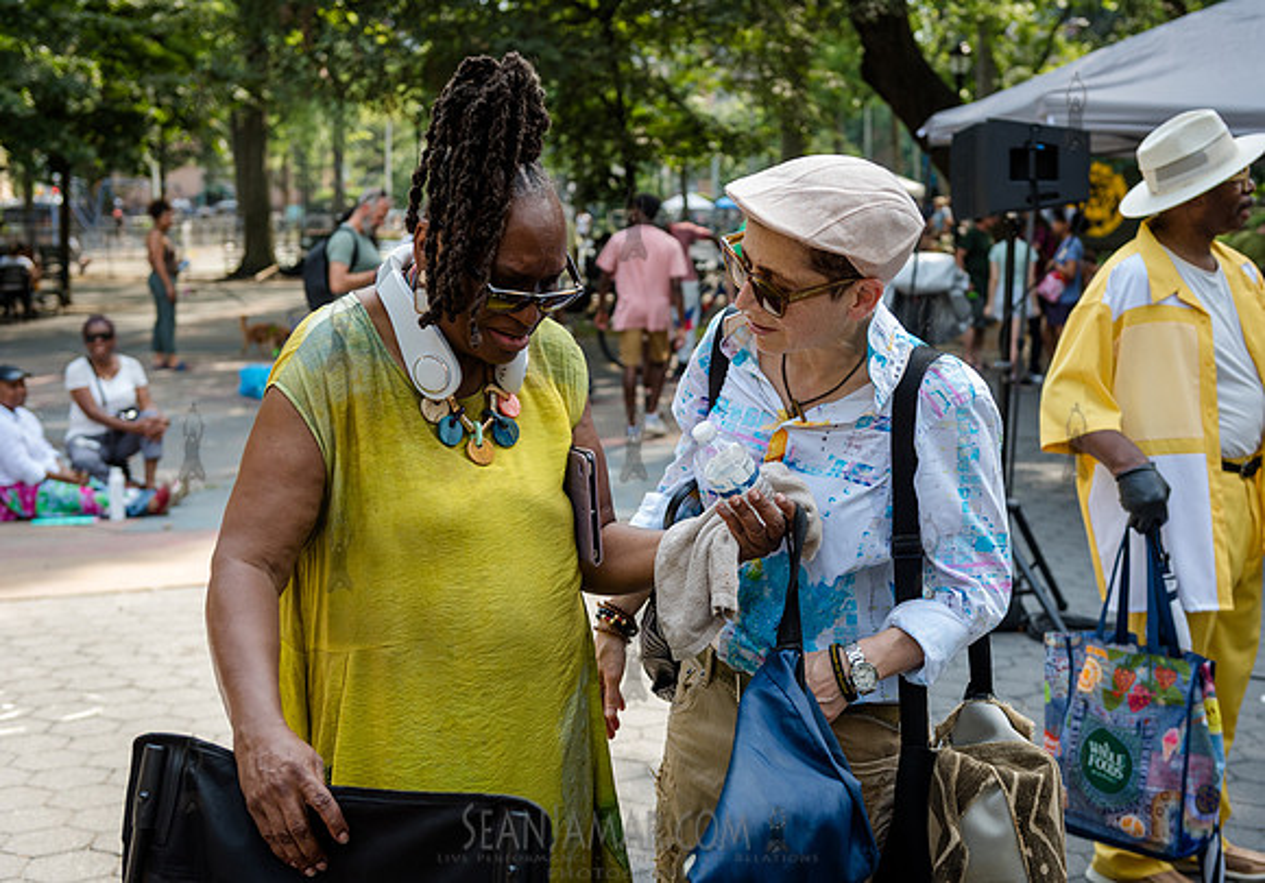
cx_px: 697
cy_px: 418
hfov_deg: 39.8
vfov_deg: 28.4
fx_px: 1743
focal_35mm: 49
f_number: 3.5
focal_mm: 45
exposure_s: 1/400
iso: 250
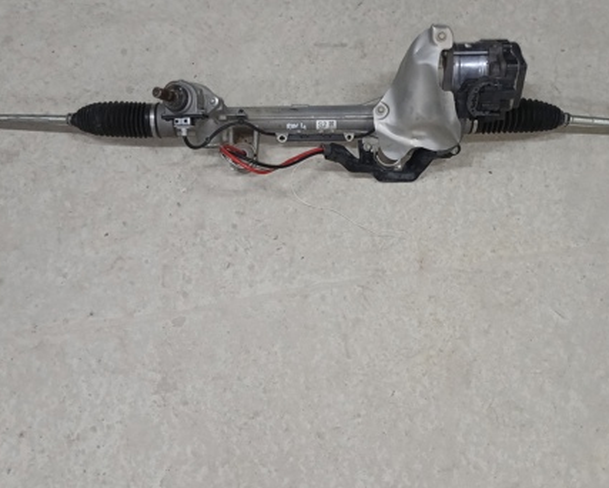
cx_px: 332
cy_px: 216
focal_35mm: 38
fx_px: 685
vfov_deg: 39.1
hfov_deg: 47.9
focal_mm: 3.98
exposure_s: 1/50
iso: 250
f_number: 1.8
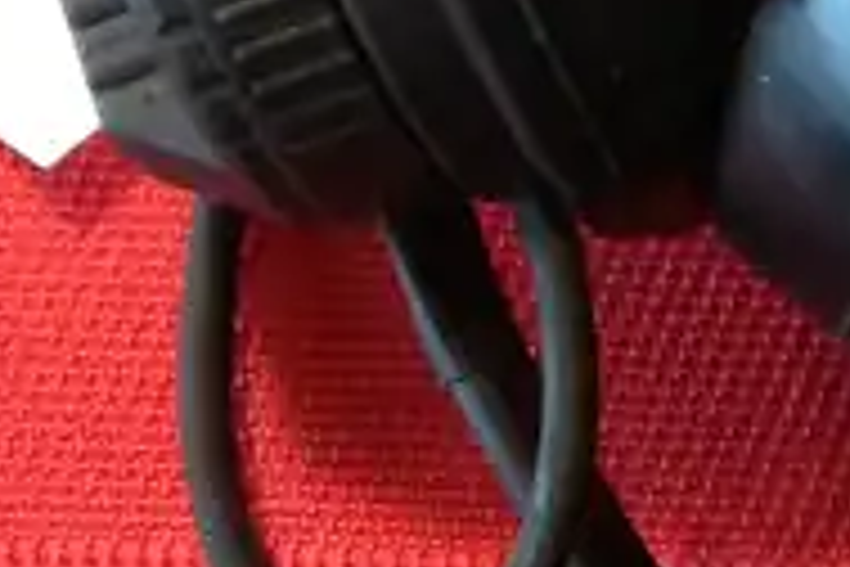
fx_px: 4533
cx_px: 967
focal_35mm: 192
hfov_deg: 10.6
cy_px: -288
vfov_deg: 7.0
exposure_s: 1/15
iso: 160
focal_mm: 4.28
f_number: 2.4
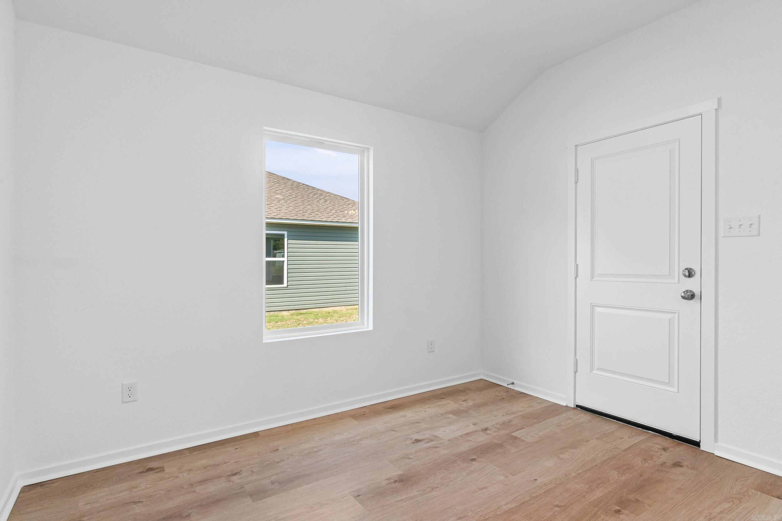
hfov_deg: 90.0
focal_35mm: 18
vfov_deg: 67.4
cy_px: 260
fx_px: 391
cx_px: 391
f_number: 9
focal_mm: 12
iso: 250
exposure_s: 1/13
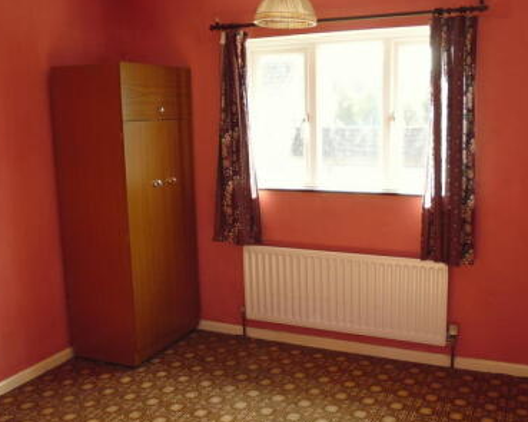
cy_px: 217
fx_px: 578
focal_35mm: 37
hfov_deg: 49.1
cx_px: 284
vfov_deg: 40.1
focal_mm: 4.3
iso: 125
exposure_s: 1/60
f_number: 2.8
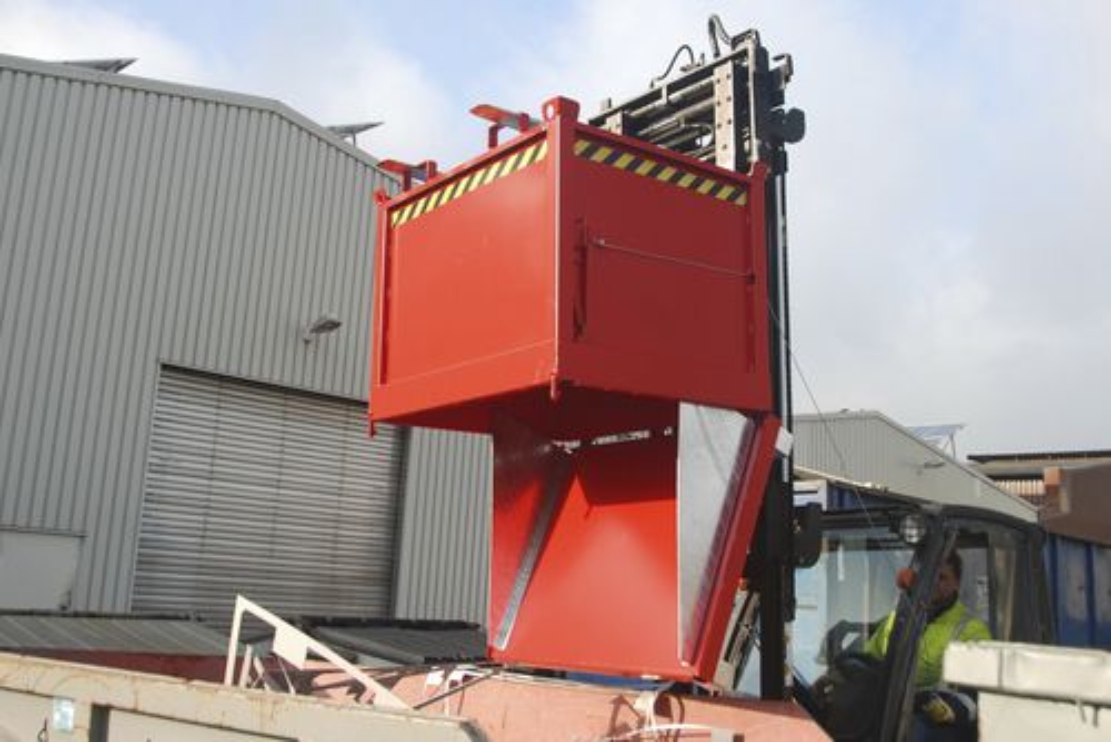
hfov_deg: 61.9
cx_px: 556
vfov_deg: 43.7
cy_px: 371
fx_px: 926
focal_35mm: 30
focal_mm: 20
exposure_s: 1/100
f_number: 5
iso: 100
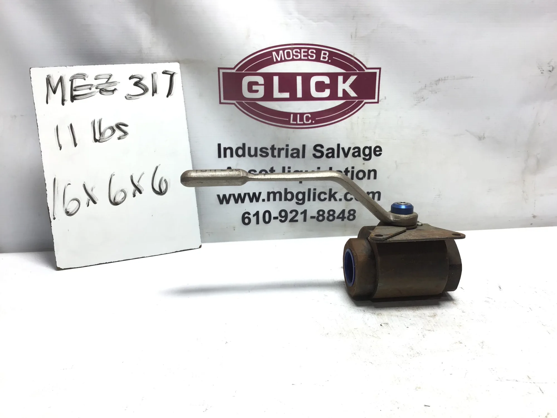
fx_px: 499
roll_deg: +0.2
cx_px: 278
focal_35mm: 31
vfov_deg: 45.4
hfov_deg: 58.4
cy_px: 209
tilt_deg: -17.9
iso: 32
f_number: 2.4
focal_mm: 3.3
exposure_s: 1/120
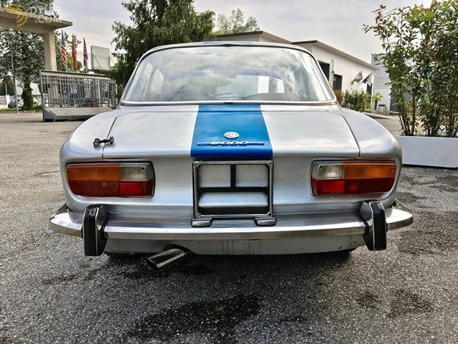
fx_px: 384
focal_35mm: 29
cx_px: 229
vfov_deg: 48.2
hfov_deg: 61.7
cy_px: 172
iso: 25
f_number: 2.2
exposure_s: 1/705
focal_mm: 4.15
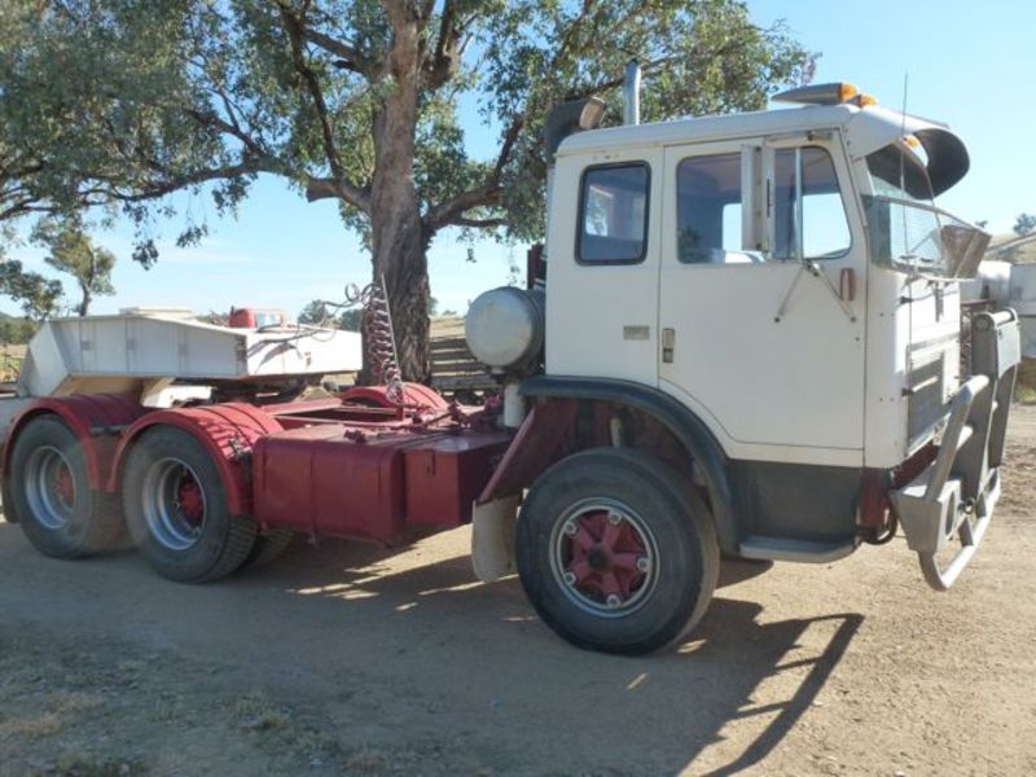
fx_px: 898
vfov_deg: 46.8
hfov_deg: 60.0
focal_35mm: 30
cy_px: 388
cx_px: 518
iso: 160
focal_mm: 5.4
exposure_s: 1/500
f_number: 4
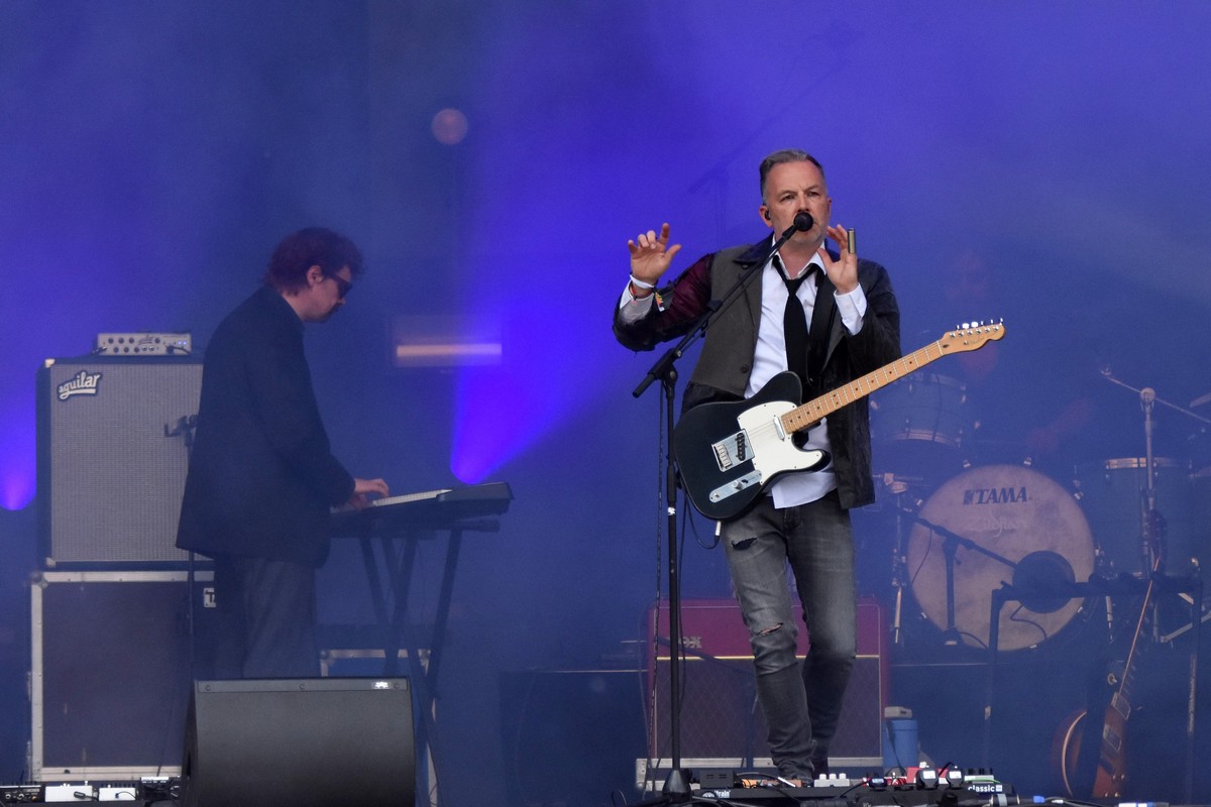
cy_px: 404
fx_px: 5045
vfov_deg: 9.1
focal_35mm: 150
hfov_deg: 13.7
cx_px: 606
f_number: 2.8
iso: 1250
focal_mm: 100
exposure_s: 1/8000
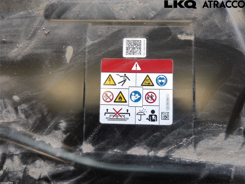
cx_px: 122
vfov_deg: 51.4
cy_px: 92
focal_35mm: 27
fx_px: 191
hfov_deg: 65.3
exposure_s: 1/60
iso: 150
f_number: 3
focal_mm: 4.9
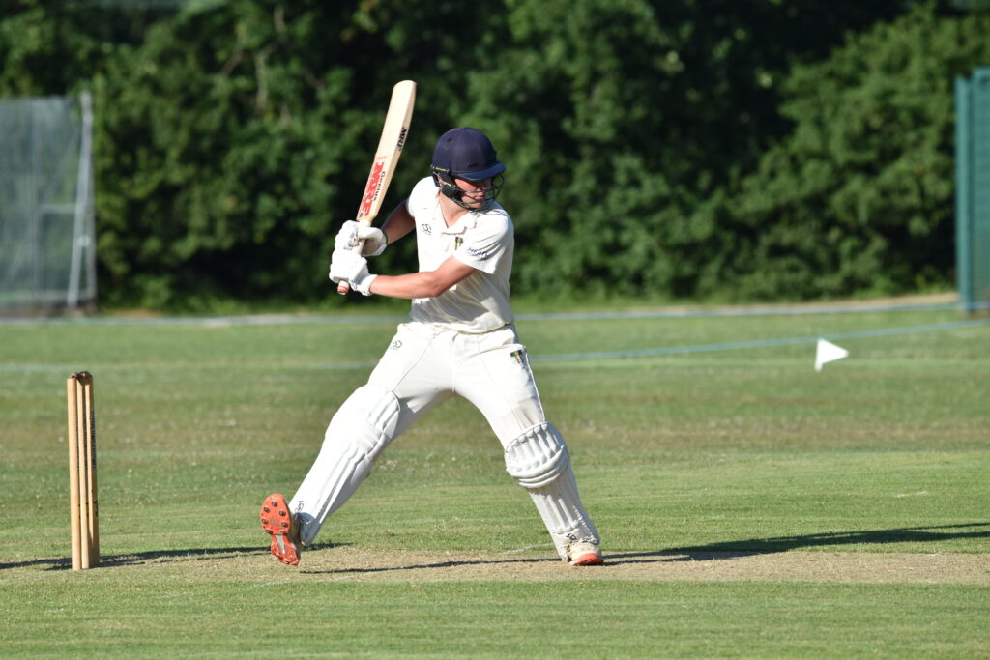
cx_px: 495
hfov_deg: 4.3
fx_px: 13201
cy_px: 330
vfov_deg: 2.9
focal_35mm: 480
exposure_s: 1/800
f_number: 7.1
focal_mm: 320
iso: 200
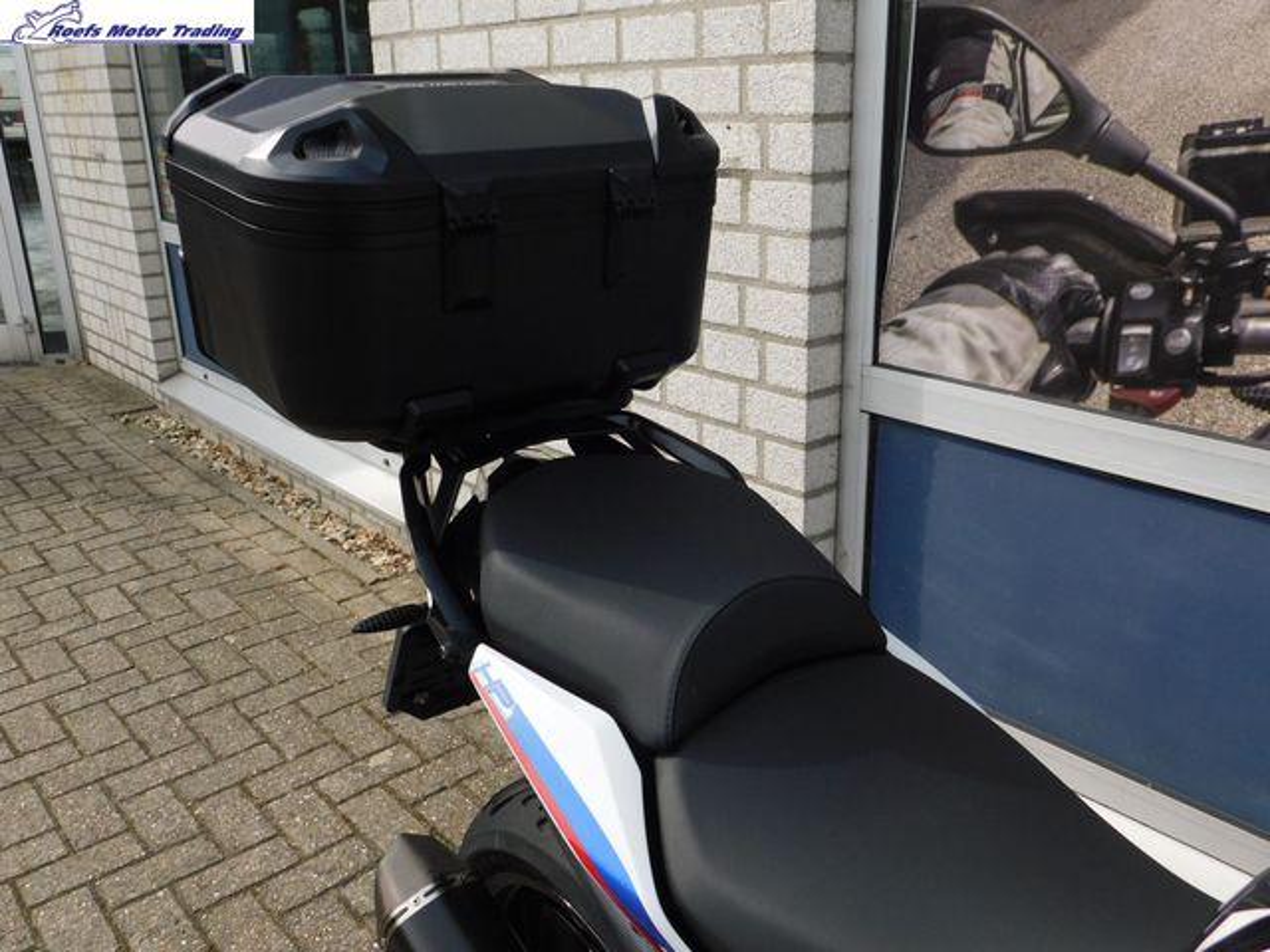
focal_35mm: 30
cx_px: 635
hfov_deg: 60.0
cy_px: 476
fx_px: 1101
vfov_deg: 46.8
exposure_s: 1/640
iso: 125
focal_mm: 5.3
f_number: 3.2
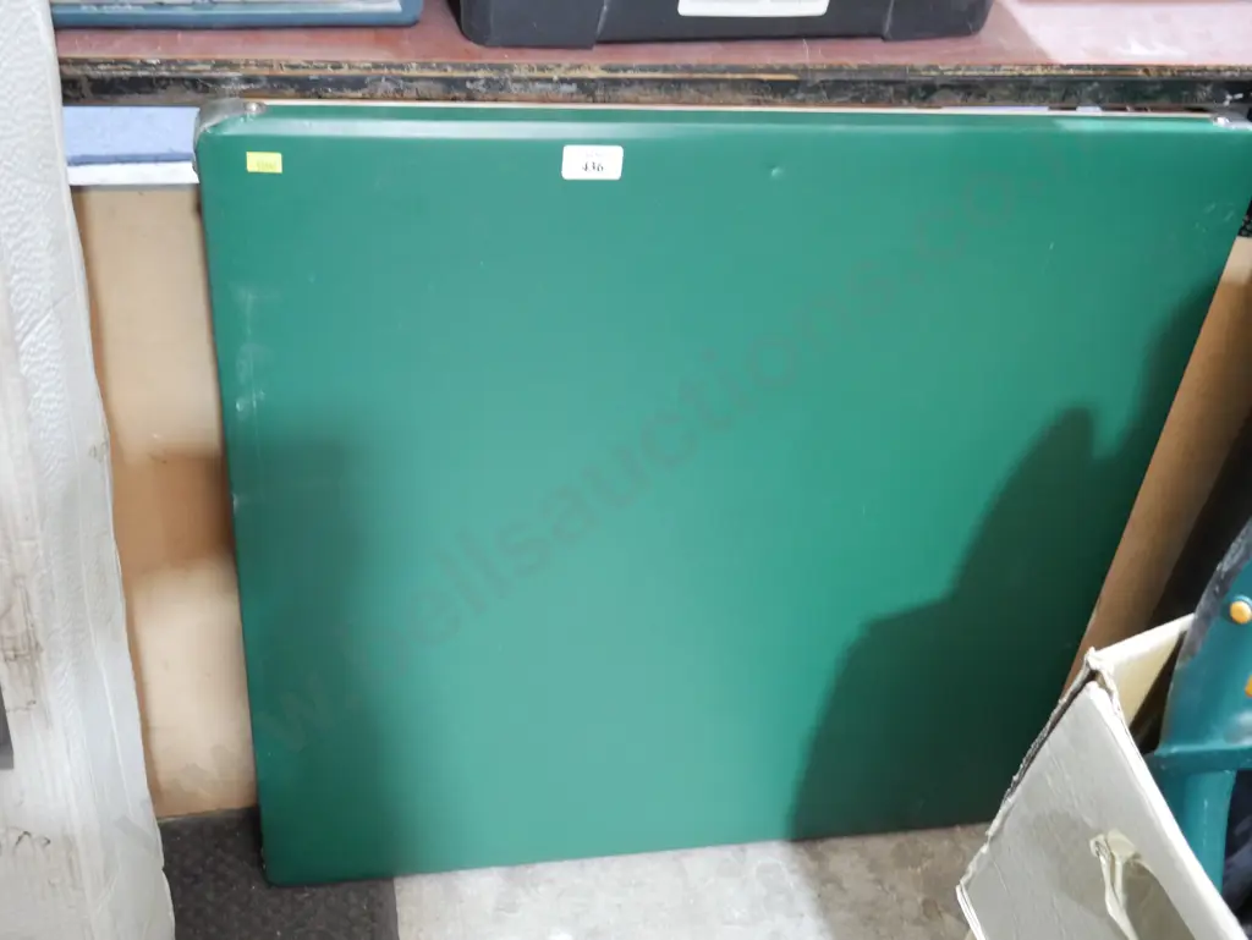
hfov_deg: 46.8
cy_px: 470
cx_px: 626
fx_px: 1447
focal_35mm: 40
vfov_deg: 36.0
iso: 2500
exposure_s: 1/60
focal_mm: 20
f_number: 4.4
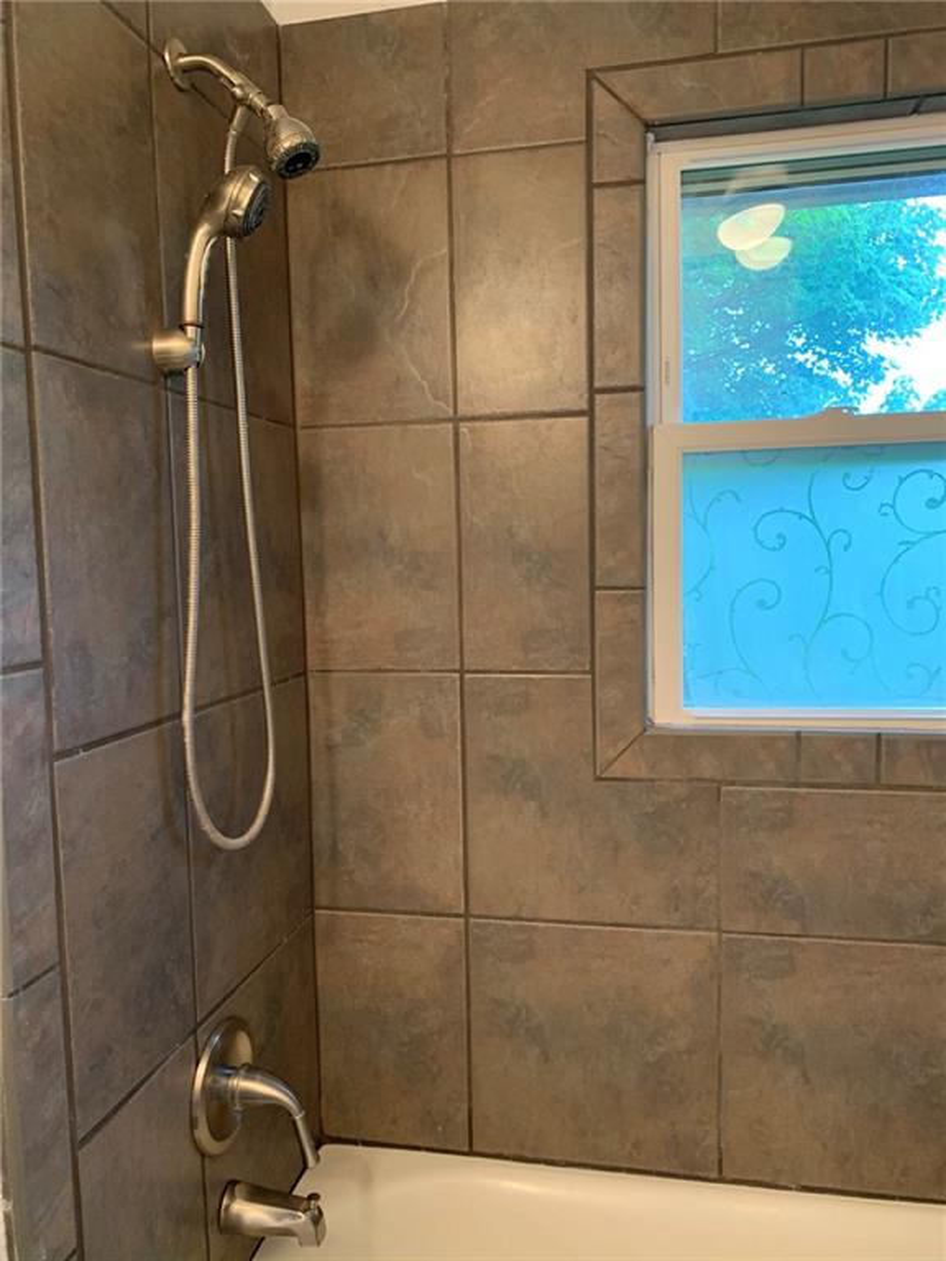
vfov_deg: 67.3
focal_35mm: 26
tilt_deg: -3.7
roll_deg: +1.4
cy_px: 630
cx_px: 473
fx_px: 947
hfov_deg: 53.1
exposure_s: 1/60
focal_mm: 4.25
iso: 200
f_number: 1.8
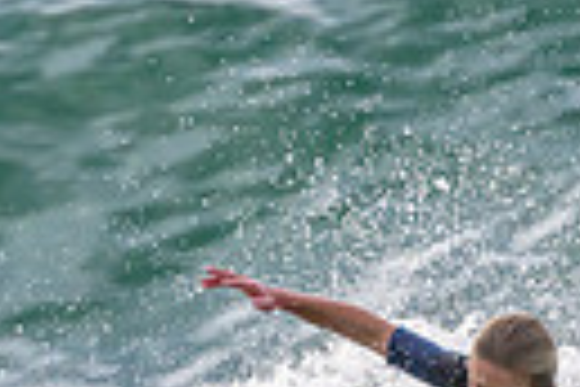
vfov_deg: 0.5
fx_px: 43384
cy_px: 531
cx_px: 355
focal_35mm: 2693
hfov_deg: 0.8
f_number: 5.6
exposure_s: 1/2500
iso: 500
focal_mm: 400
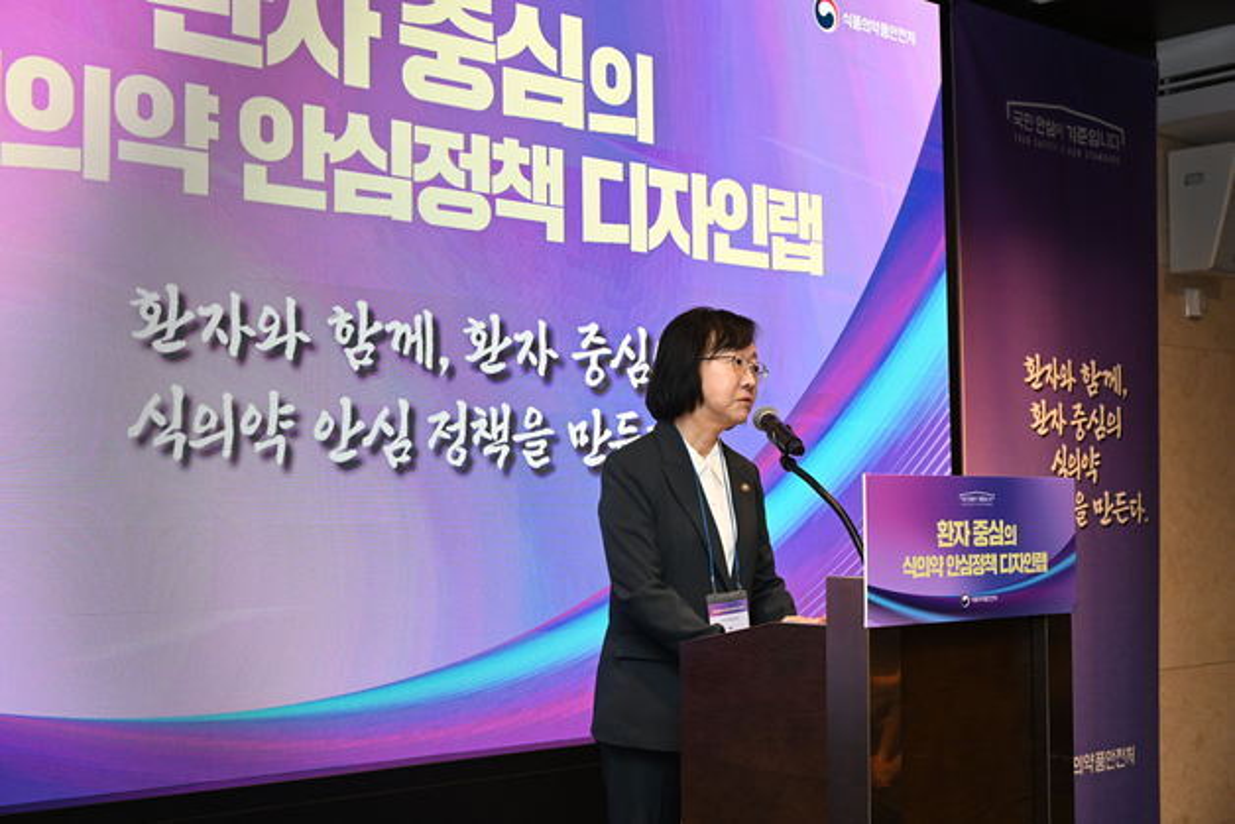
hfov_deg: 41.1
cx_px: 618
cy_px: 412
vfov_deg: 28.1
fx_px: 1647
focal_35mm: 48
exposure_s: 1/160
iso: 4000
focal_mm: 48
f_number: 6.3
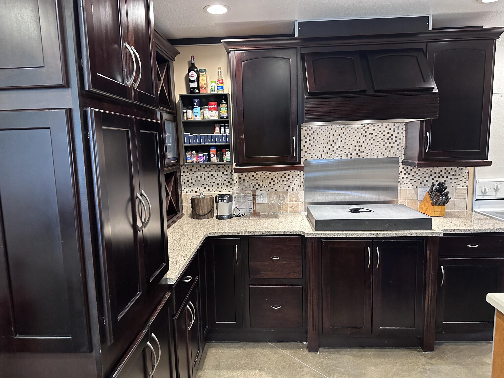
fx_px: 349
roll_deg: +1.6
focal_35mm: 24
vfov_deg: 56.8
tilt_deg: -8.4
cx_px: 252
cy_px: 189
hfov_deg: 71.6
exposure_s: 1/60
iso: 640
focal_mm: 6.86
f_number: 1.78
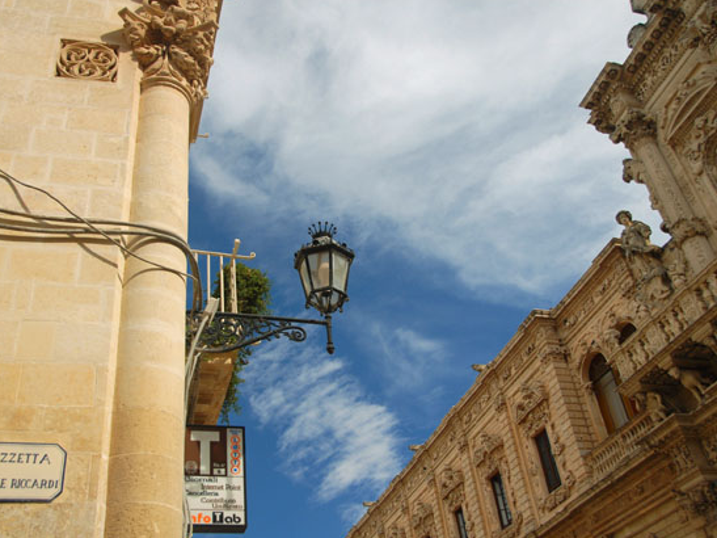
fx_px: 746
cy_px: 268
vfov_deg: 39.6
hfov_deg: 51.3
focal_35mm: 36
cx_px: 326
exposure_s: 1/800
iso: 200
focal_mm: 22
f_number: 3.8
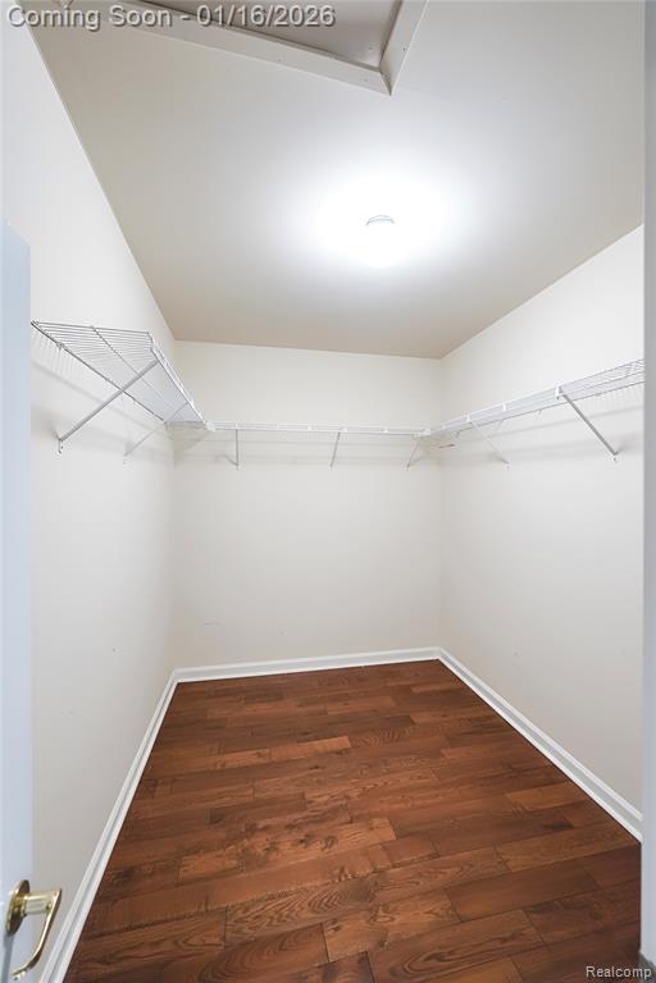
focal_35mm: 14
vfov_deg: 104.3
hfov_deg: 81.2
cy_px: 492
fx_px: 383
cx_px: 328
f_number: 2.8
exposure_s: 1/160
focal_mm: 14
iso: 5000
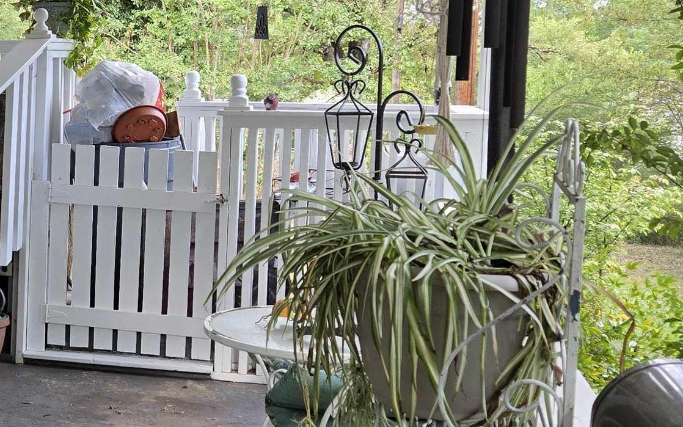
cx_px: -73
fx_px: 1247
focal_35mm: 67
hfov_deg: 27.9
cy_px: 165
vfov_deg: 19.4
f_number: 1.8
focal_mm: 5.4
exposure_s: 1/180
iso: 100
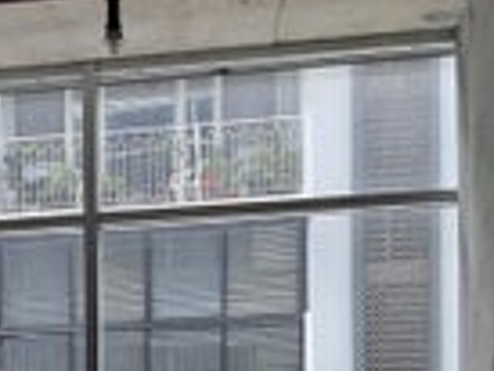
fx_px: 1600
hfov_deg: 16.0
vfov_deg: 12.6
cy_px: 547
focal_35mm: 112
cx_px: -252
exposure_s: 1/60
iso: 50
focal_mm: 5.23
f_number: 1.8
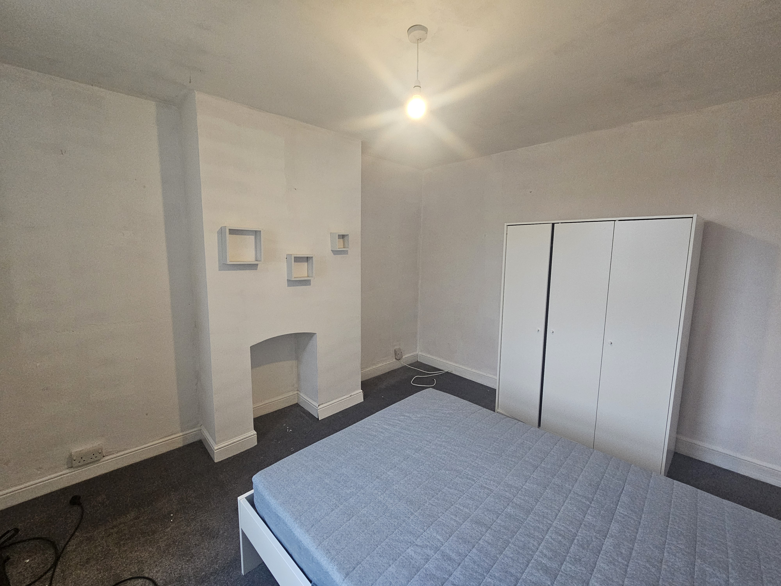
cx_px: 390
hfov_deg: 106.2
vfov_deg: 89.9
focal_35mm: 13
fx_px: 293
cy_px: 293
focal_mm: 2.2
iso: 400
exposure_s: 1/70.8
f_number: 2.2
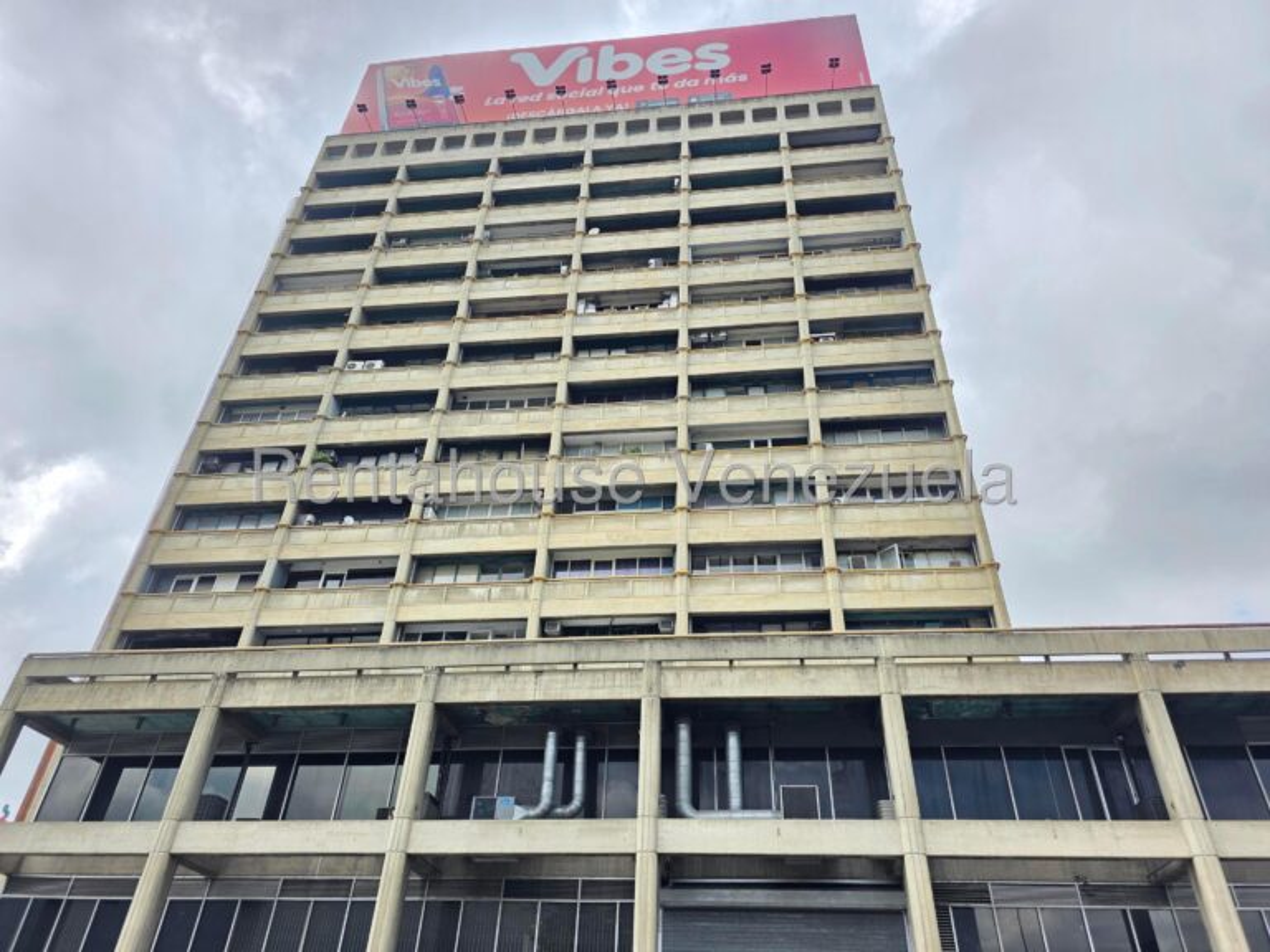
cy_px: 476
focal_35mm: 23
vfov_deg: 58.9
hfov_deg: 73.9
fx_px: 844
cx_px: 635
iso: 80
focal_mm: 6.3
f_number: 1.7
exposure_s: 1/2391
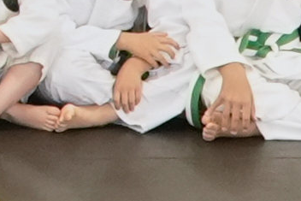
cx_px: -598
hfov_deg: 6.9
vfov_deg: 4.9
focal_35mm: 267
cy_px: -364
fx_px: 2233
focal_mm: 23
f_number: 5.6
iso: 6400
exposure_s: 1/125
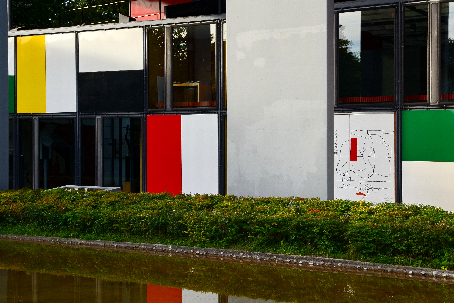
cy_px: 152
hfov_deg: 29.9
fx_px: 851
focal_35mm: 68
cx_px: 227
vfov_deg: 20.2
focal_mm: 45
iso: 125
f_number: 11
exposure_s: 1/60
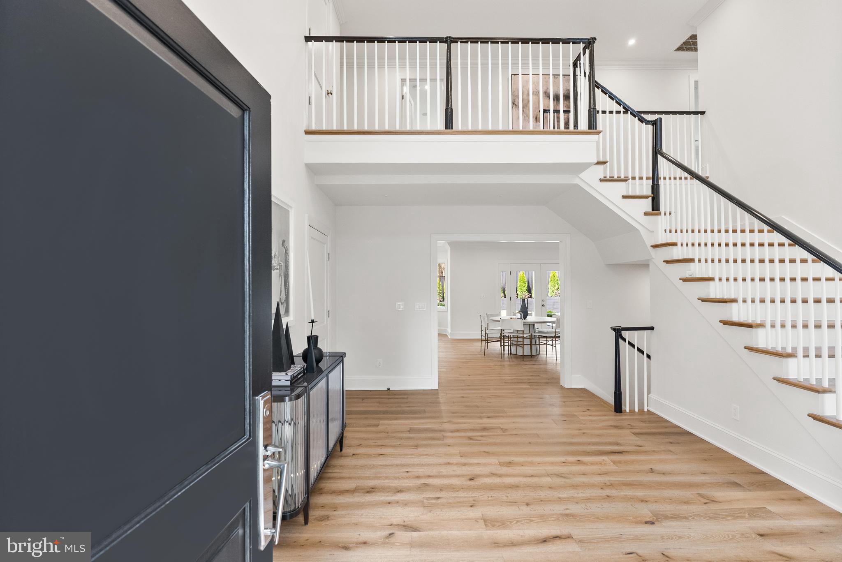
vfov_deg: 73.8
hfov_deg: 96.7
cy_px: 281
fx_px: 374
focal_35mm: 16
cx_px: 421
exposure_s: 1/40
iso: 800
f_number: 4
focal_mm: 16
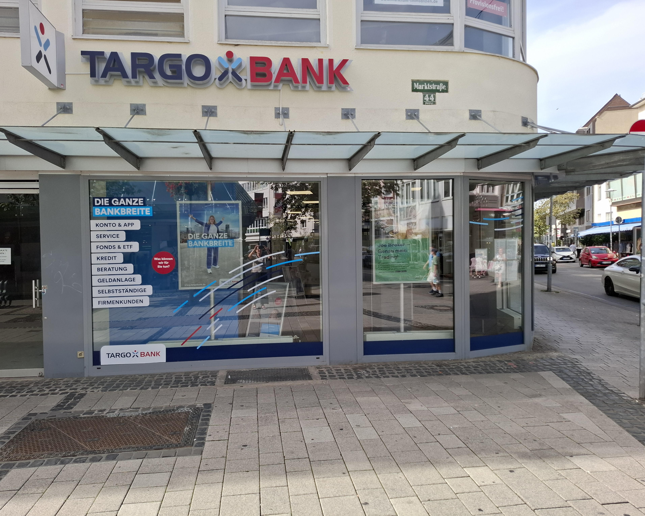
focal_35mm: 24
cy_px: 258
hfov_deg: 70.3
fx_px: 458
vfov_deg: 58.8
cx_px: 312
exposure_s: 1/1067
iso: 50
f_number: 1.8
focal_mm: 5.54
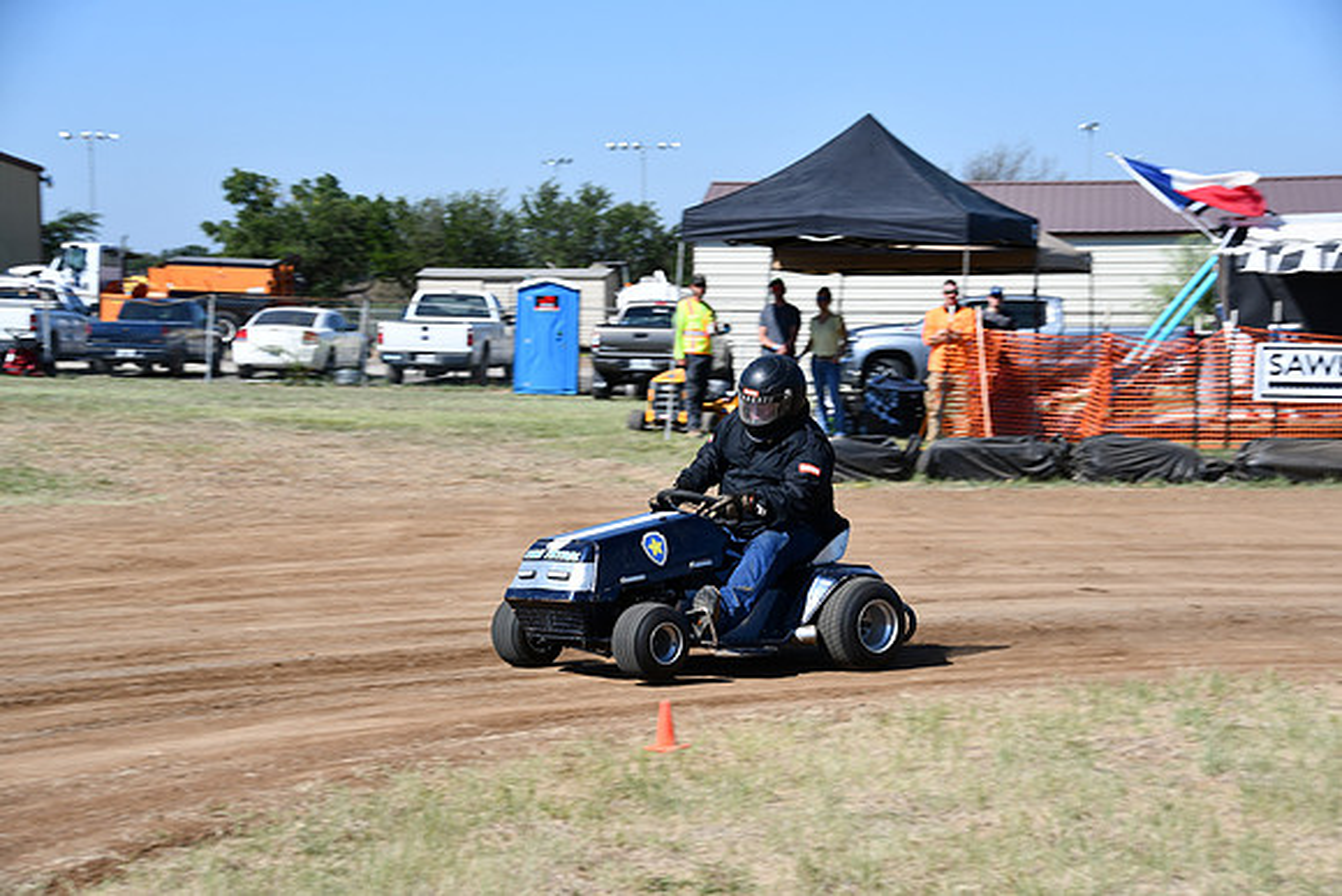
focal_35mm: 78
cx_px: 671
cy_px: 448
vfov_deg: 17.5
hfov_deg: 26.0
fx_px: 2908
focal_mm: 52
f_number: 8
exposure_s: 1/250
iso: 100
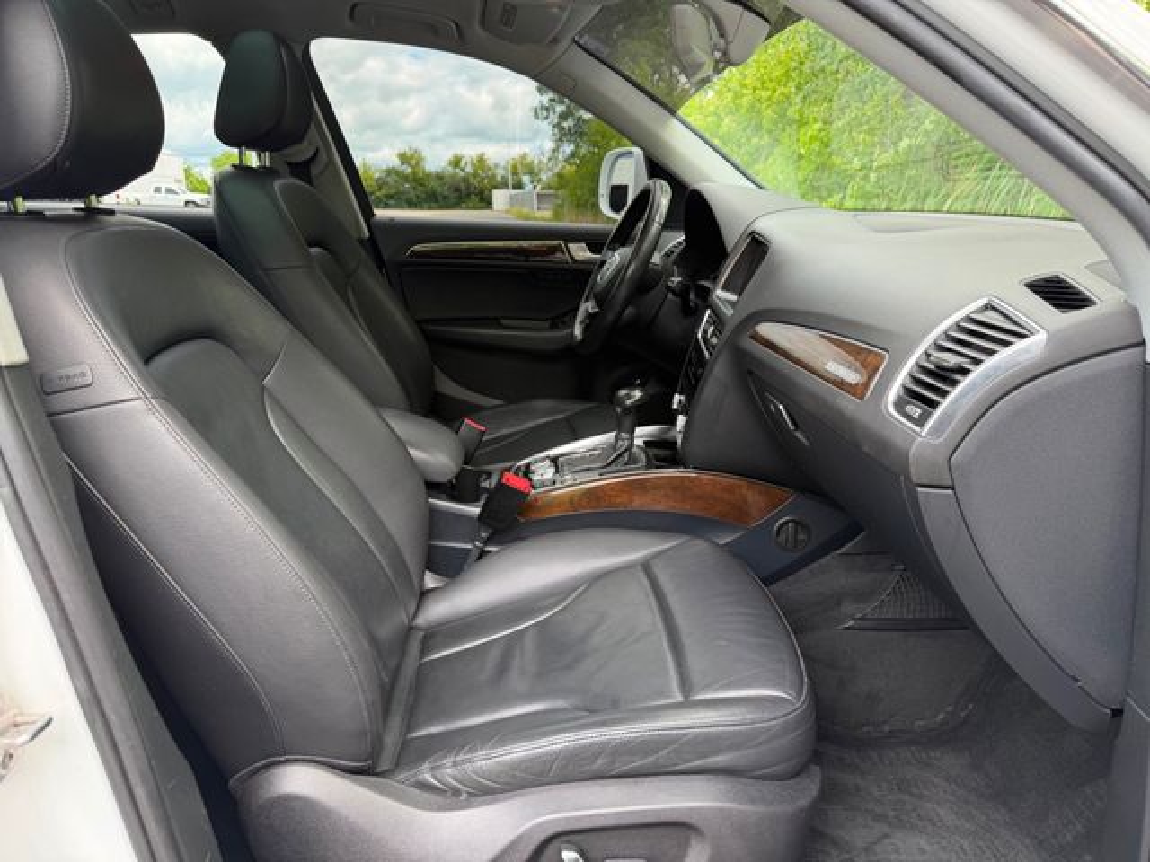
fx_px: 797
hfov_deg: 71.6
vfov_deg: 56.8
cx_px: 575
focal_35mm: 24
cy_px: 431
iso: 80
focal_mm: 6.76
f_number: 1.78
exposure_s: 1/176
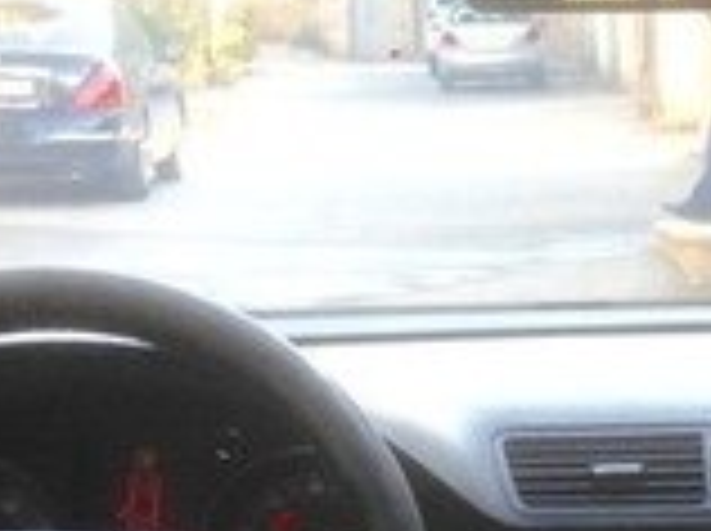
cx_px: 909
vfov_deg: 10.6
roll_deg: -3.9
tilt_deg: -6.8
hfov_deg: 13.8
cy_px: 619
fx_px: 2830
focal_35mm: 138
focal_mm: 4.12
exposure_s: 1/60
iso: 50
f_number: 2.4
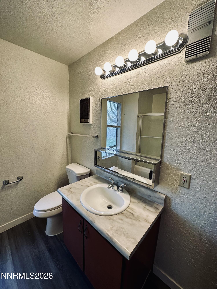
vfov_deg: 102.1
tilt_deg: -8.1
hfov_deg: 85.7
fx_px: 117
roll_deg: -1.8
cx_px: 108
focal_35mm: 14
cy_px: 144
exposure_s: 1/120
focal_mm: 2.22
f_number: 2.2
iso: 80
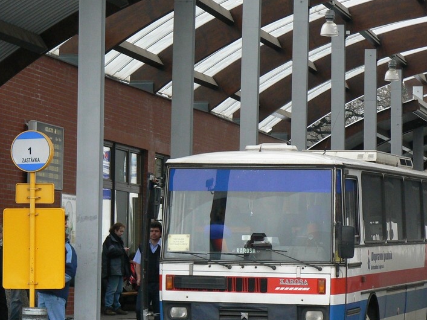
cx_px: 257
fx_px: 1838
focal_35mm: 149
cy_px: 201
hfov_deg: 13.2
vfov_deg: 10.0
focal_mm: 19.5
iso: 200
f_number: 3.2
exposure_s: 1/60
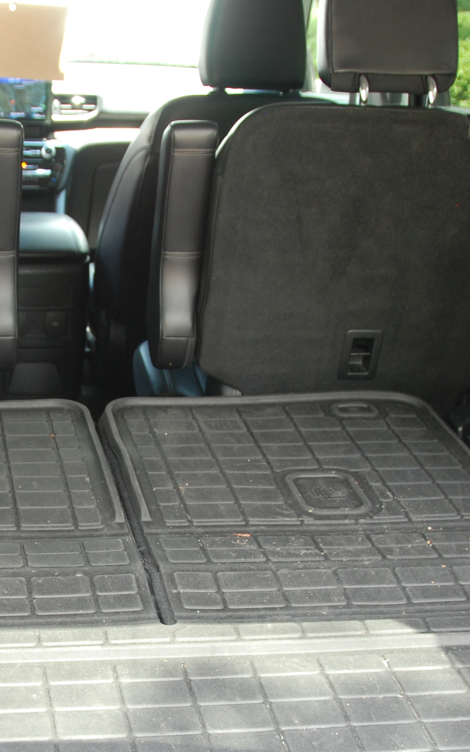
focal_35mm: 62
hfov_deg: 20.7
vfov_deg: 32.6
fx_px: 1271
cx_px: 80
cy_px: 531
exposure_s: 1/30
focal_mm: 18
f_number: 3.5
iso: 200
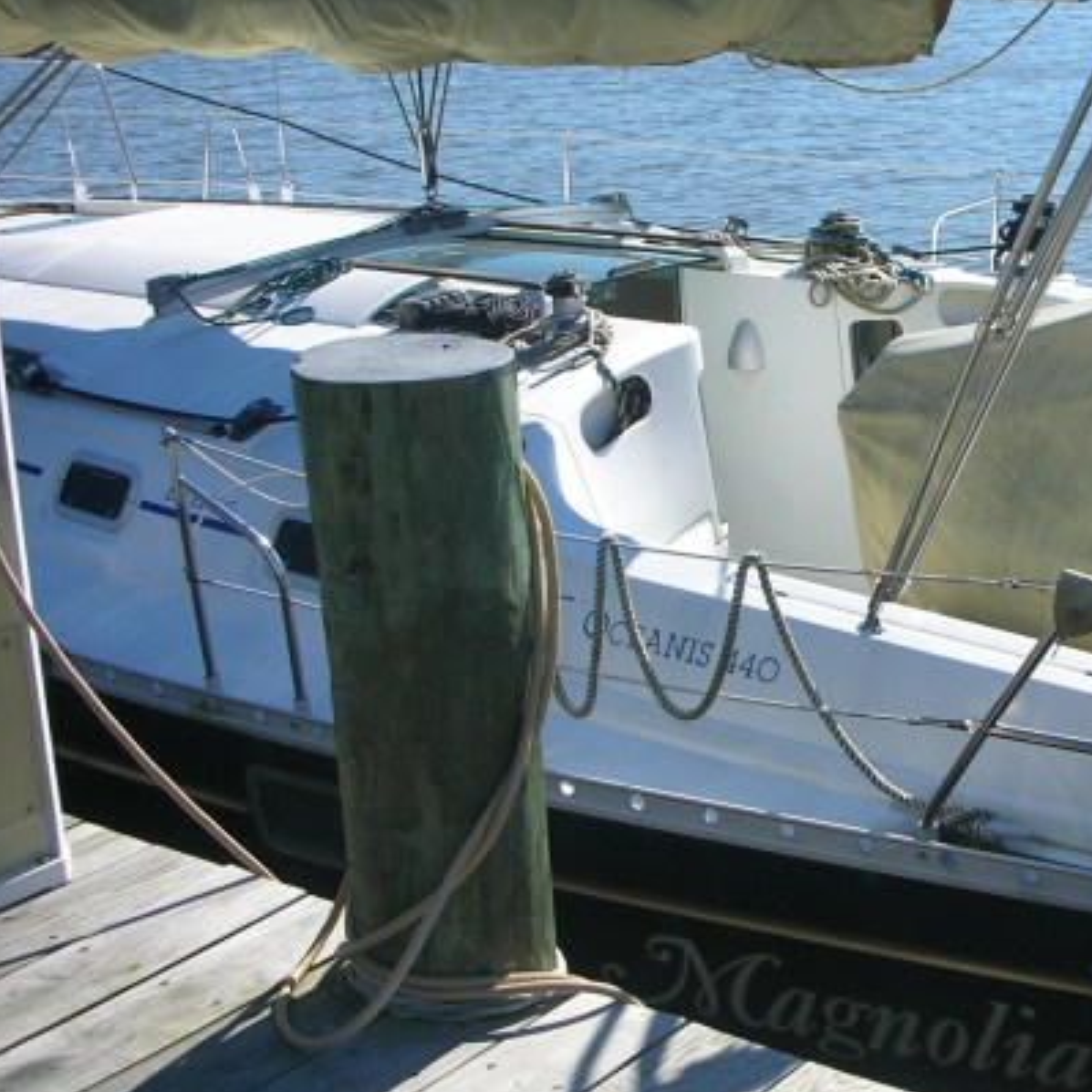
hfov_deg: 26.5
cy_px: 512
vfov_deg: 27.7
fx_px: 2213
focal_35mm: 62
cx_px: 1035
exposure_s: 1/96
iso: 50
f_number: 8.5
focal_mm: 5.8
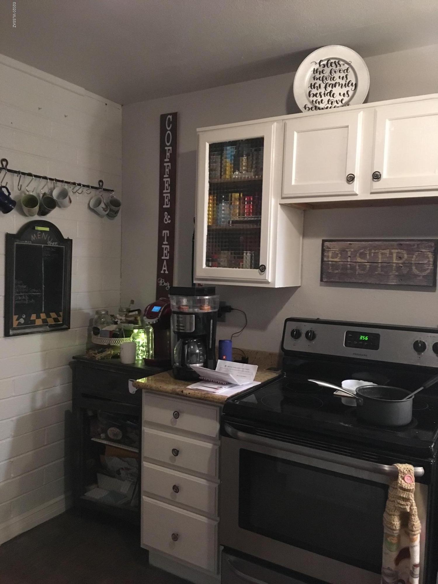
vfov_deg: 61.7
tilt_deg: -2.9
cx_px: 219
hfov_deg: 48.2
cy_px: 292
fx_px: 489
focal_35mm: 29
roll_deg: -0.4
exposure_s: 1/15
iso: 250
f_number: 2.2
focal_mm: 4.15
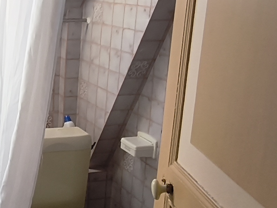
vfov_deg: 24.8
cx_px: 16
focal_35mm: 59
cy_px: 105
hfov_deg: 30.9
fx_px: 472
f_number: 2.2
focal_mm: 1.65
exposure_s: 1/146
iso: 50
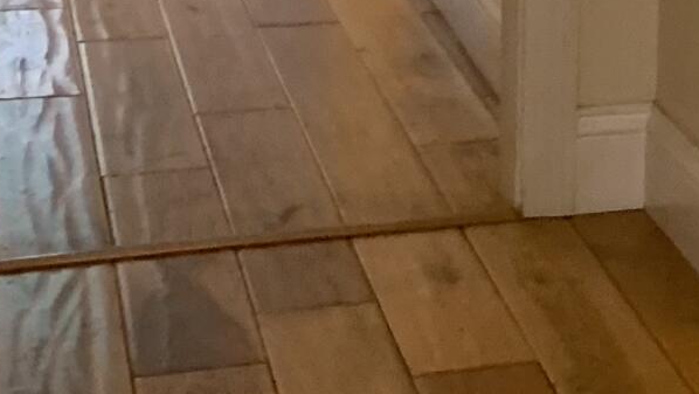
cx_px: 1511
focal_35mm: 142
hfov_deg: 12.7
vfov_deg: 8.3
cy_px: -283
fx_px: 2633
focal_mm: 4.25
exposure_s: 1/60
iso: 200
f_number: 1.8
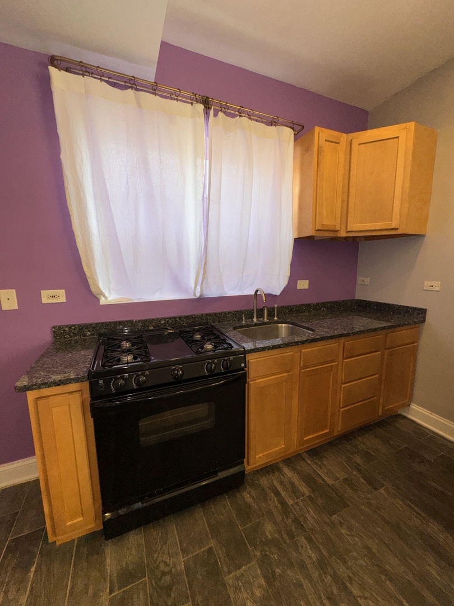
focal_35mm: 14
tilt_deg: -9.7
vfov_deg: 102.1
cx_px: 227
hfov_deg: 85.7
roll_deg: +1.0
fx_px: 245
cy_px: 303
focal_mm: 2.22
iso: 40
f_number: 2.2
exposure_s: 1/122
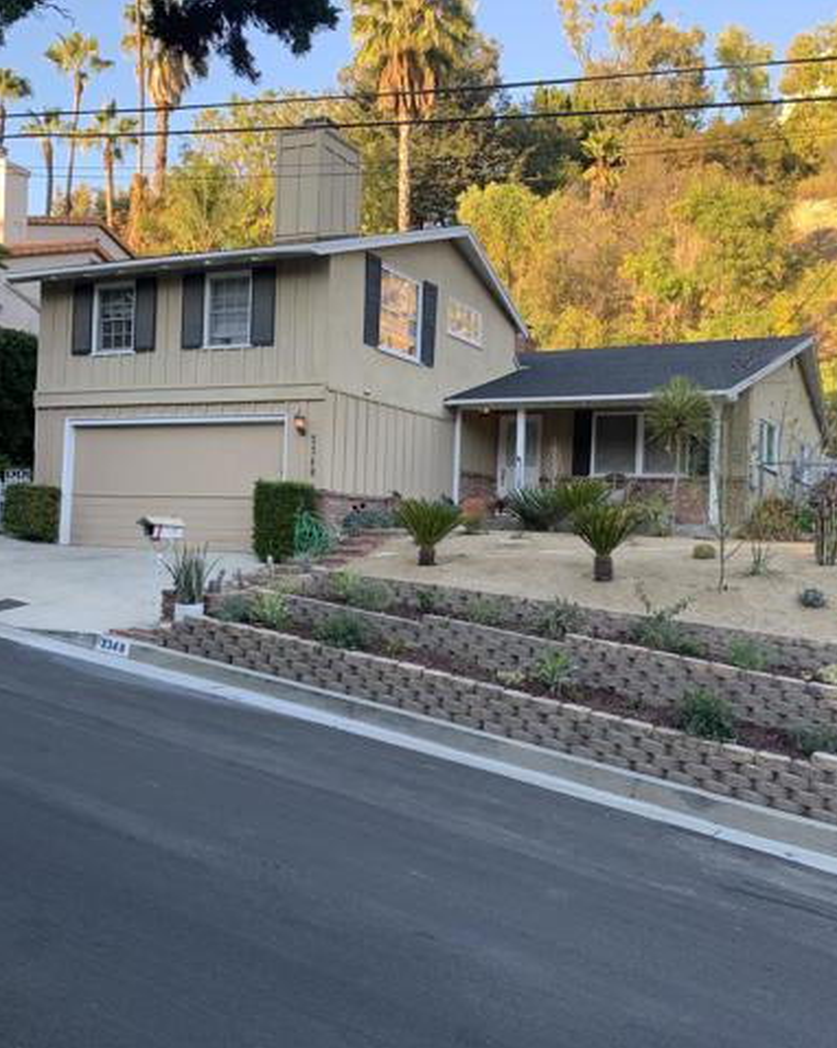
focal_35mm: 34
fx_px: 1053
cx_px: 486
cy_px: 524
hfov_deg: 43.2
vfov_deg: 52.9
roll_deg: -3.4
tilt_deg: +0.7
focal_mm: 4.25
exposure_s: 1/121
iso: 32
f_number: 1.8
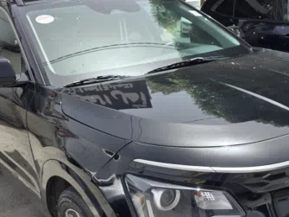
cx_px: 194
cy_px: 168
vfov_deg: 32.1
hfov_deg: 42.3
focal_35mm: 44
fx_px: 367
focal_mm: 6.3
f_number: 1.7
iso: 80
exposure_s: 1/2404
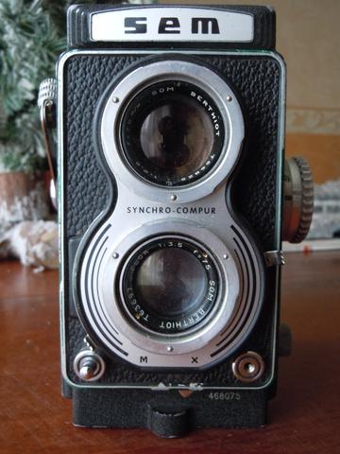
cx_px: 170
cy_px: 227
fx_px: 432
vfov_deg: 55.4
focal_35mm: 33
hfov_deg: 42.9
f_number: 4
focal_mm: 5.9
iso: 400
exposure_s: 1/13
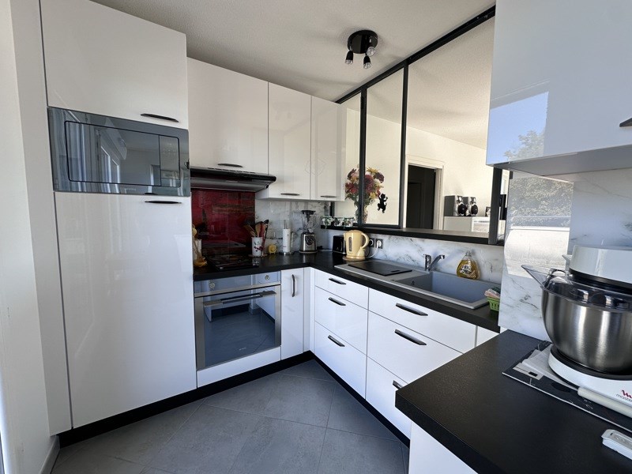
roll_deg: -0.5
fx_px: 256
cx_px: 316
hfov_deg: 102.1
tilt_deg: -4.4
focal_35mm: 14
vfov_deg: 85.7
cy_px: 237
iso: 50
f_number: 2.2
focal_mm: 2.22
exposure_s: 1/99
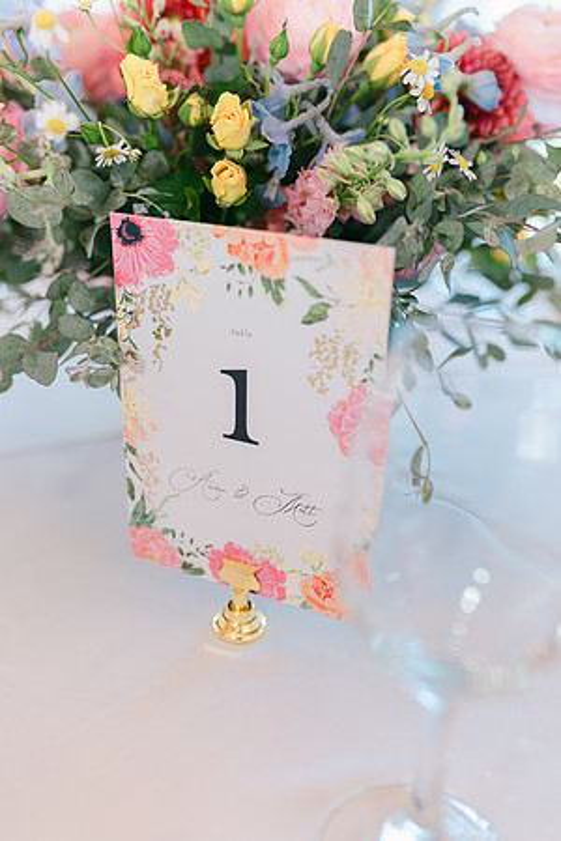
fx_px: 818
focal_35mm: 35
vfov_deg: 54.4
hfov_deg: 37.9
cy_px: 420
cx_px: 280
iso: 250
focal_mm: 35
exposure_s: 1/125
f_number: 2.5
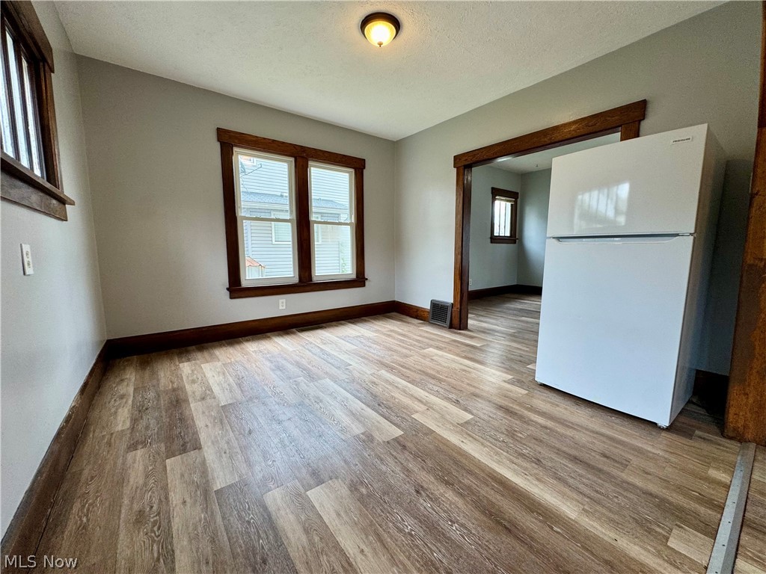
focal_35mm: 14
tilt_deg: -6.8
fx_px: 310
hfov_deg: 102.1
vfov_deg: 85.7
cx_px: 383
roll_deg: -0.3
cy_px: 287
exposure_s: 1/120
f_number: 2.2
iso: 125
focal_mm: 2.22
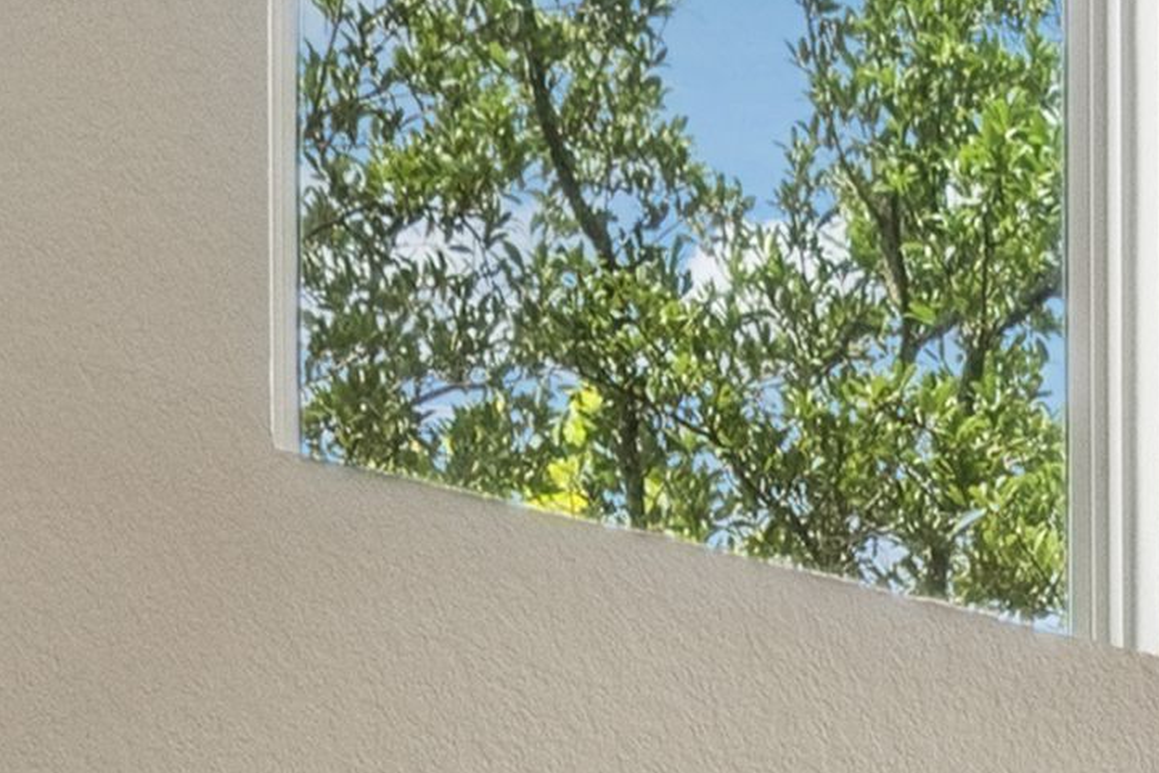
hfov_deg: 13.9
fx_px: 4476
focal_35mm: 139
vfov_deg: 7.4
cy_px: 2973
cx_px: 1694
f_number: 8
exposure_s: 1/50
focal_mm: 12
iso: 320
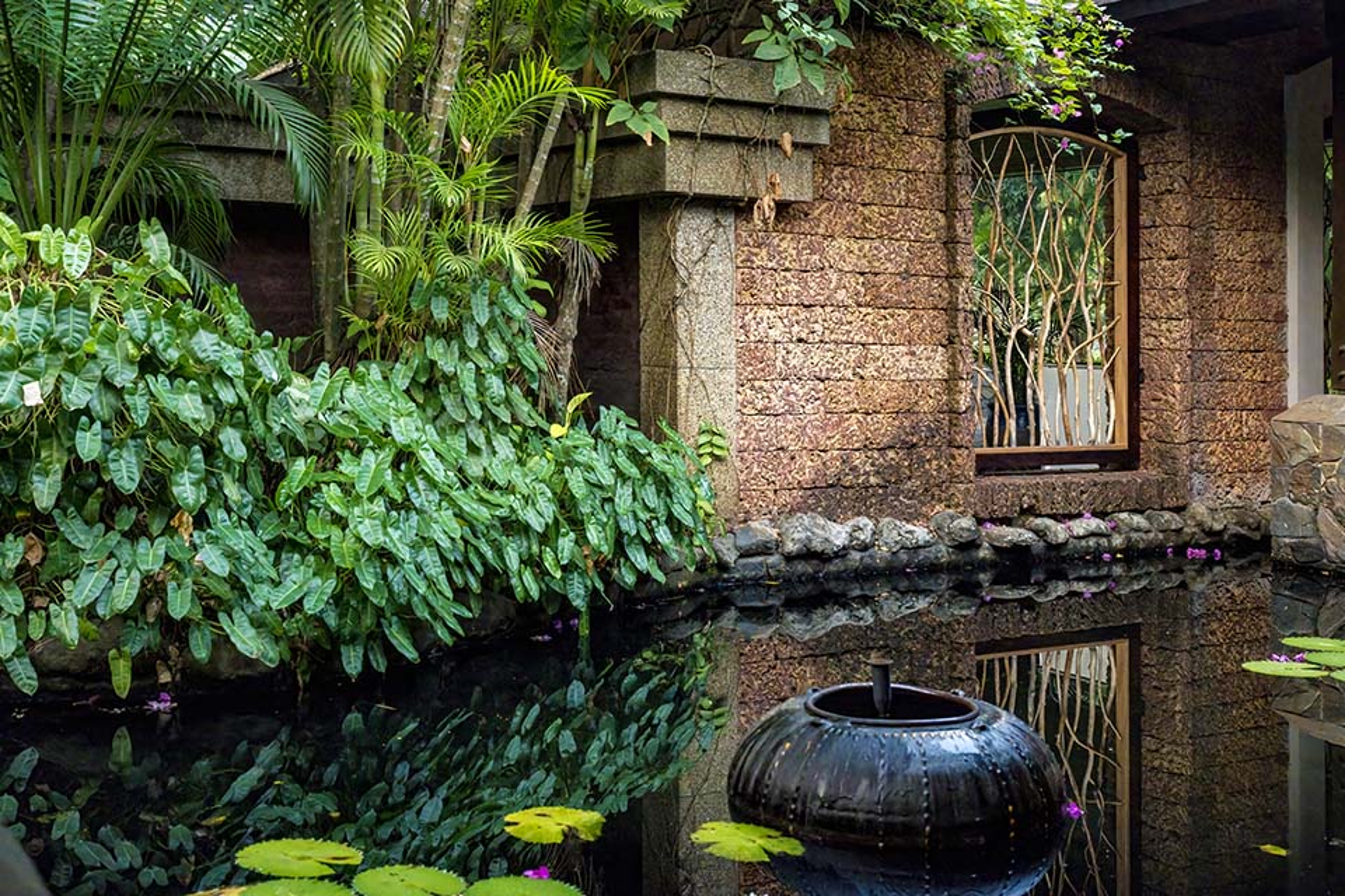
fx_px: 1569
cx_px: 672
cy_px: 448
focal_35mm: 42
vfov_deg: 31.9
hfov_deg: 46.4
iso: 14400
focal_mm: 42
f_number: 7.1
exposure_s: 1/200
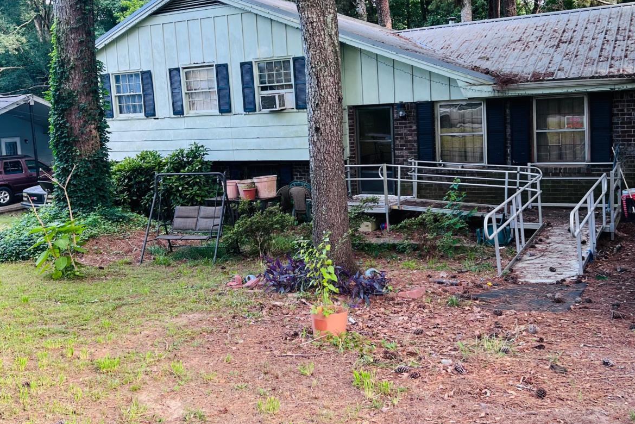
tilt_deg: -5.9
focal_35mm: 37
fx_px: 653
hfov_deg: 51.9
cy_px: 171
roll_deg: +4.7
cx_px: 317
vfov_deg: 35.8
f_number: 1.5
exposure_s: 1/148
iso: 32
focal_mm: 5.7
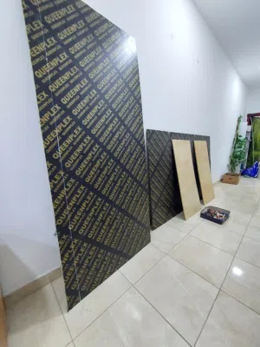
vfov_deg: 106.2
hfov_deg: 89.9
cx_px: 130
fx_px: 130
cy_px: 174
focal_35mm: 13
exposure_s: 1/33
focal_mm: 1.42
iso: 320
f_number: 2.2
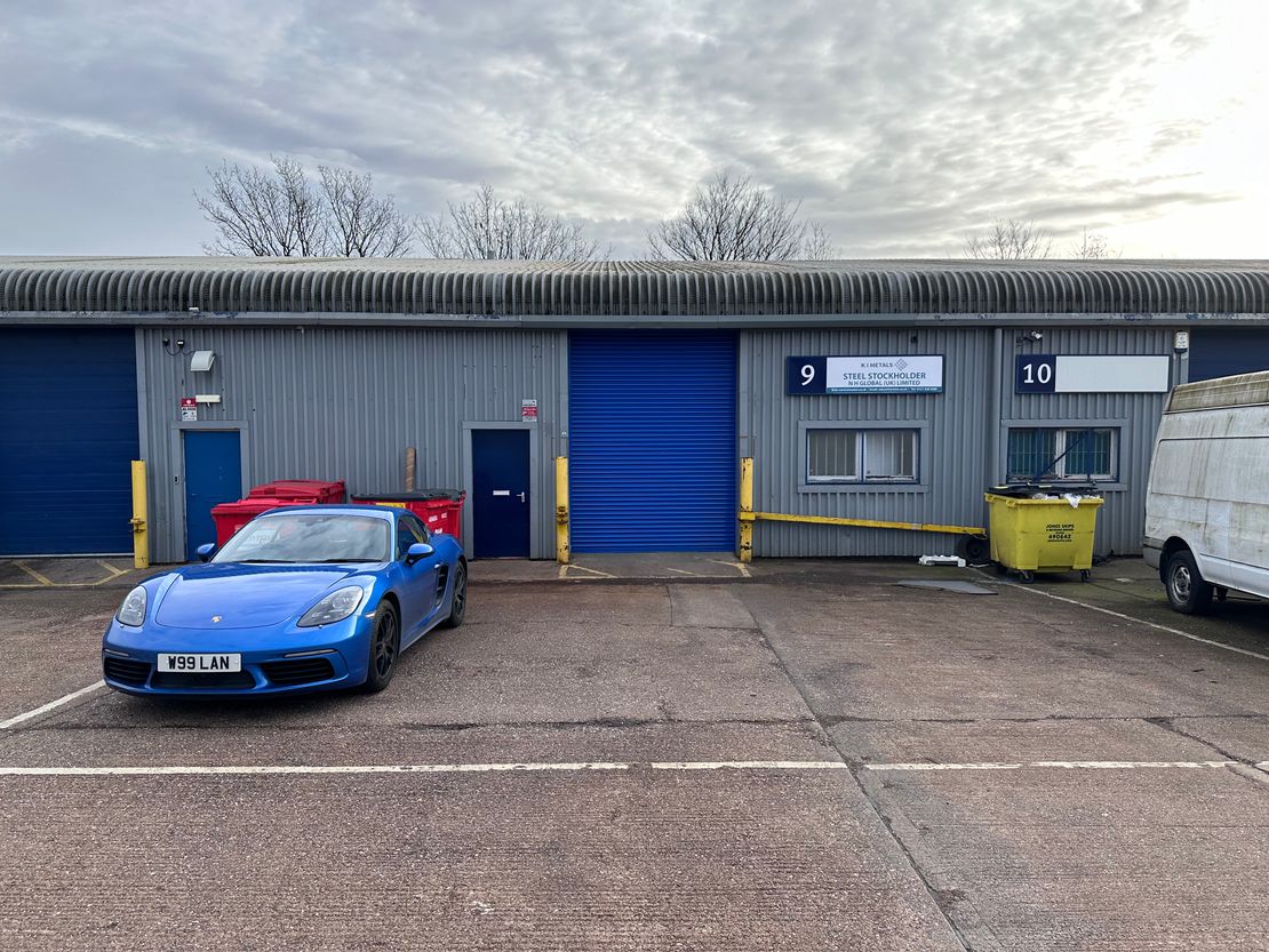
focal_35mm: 24
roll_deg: +0.7
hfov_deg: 71.6
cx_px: 634
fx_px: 880
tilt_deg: -3.3
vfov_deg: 56.8
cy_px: 476
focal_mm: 6.86
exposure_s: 1/1845
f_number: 1.78
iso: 80
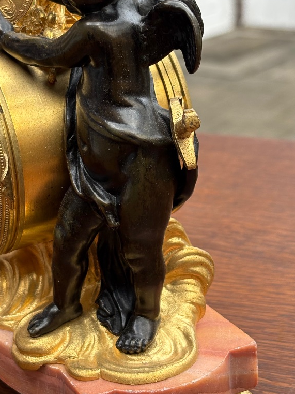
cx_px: 74
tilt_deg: -16.6
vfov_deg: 23.8
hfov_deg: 17.9
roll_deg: +3.0
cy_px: 154
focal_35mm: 82
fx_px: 931
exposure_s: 1/258
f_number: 1.6
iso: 40
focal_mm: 5.96
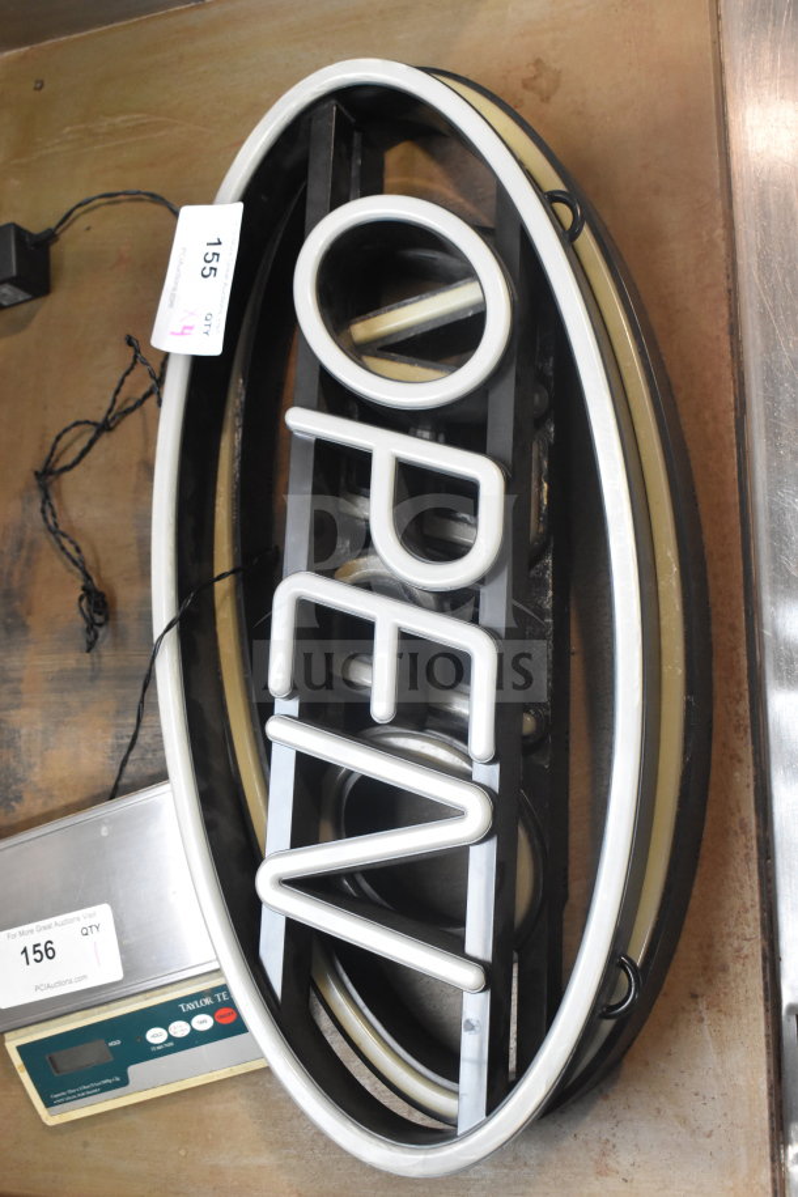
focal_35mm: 44
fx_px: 1446
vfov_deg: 45.0
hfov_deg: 30.8
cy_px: 598
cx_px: 399
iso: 2200
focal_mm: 29
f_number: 4.2
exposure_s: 1/160
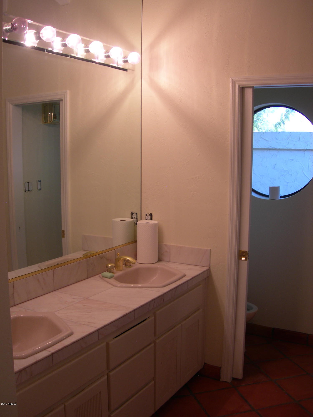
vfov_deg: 49.0
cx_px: 156
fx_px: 458
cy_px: 208
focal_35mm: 38
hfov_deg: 37.7
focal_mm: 7.8
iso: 50
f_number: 2.8
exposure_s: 1/36.7
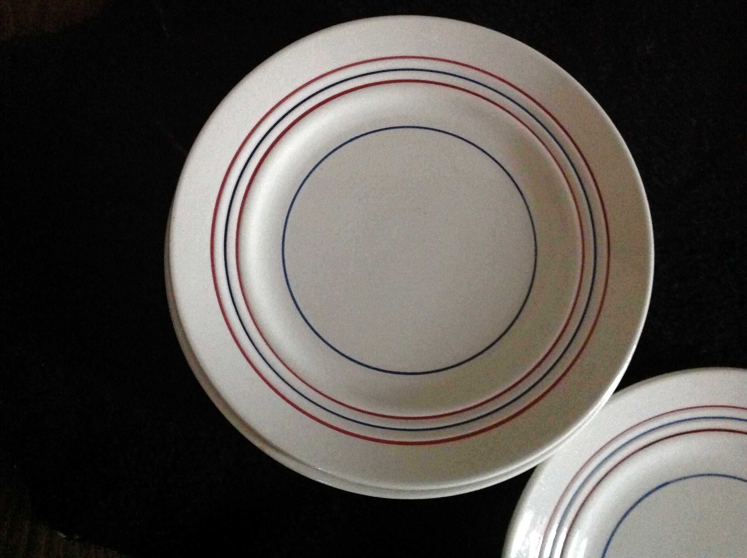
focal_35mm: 35
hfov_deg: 52.7
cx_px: 374
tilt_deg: -81.3
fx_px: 754
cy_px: 279
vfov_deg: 40.6
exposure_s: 1/15
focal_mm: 4.28
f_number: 2.4
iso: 800
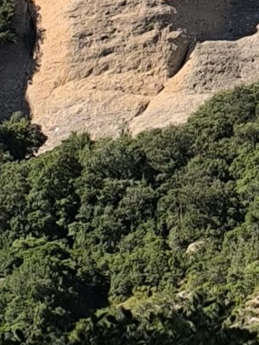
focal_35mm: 286
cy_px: -477
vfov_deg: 6.6
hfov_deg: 5.1
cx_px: 606
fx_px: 2853
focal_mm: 6.14
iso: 50
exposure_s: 1/864
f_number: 1.65
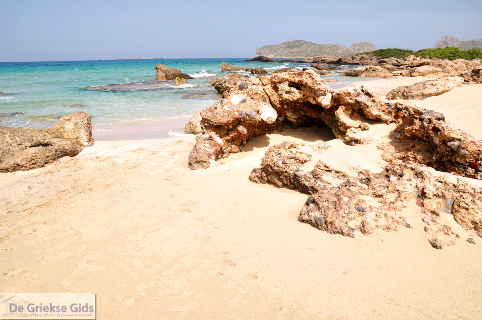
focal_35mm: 27
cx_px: 241
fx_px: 361
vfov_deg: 47.8
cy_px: 160
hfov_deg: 67.4
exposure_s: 1/320
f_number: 10
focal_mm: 18
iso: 200
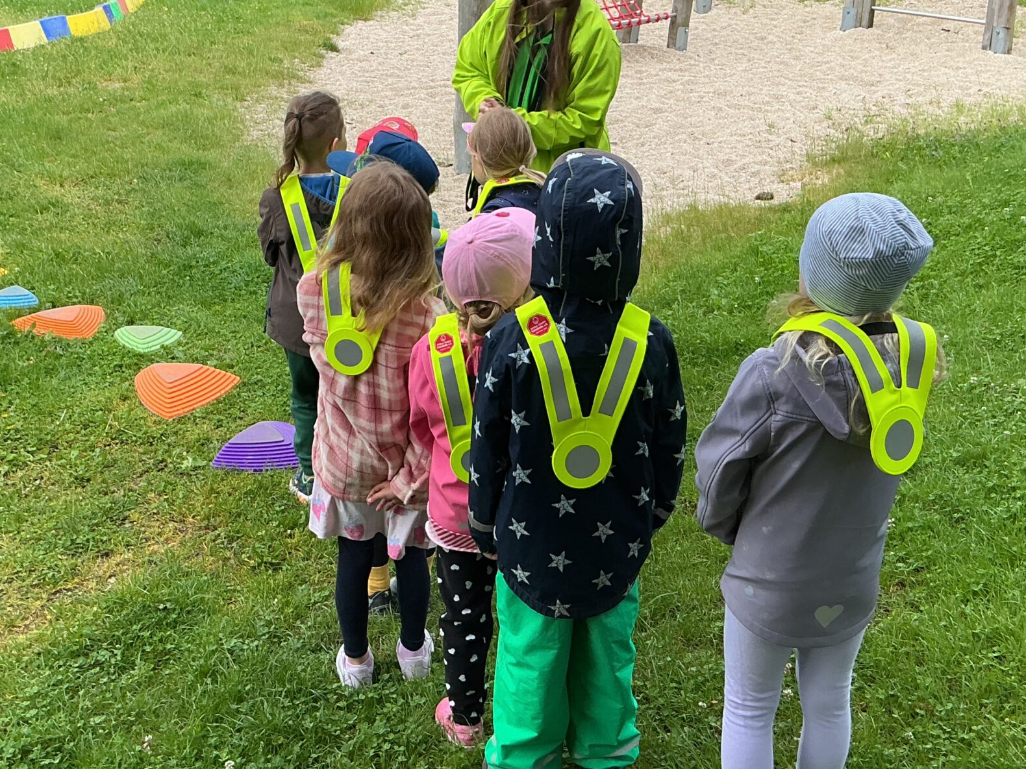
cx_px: 495
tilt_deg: -23.3
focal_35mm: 47
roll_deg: -0.8
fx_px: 1393
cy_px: 356
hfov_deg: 40.4
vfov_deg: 30.9
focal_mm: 3
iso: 25
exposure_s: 1/292
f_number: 1.8
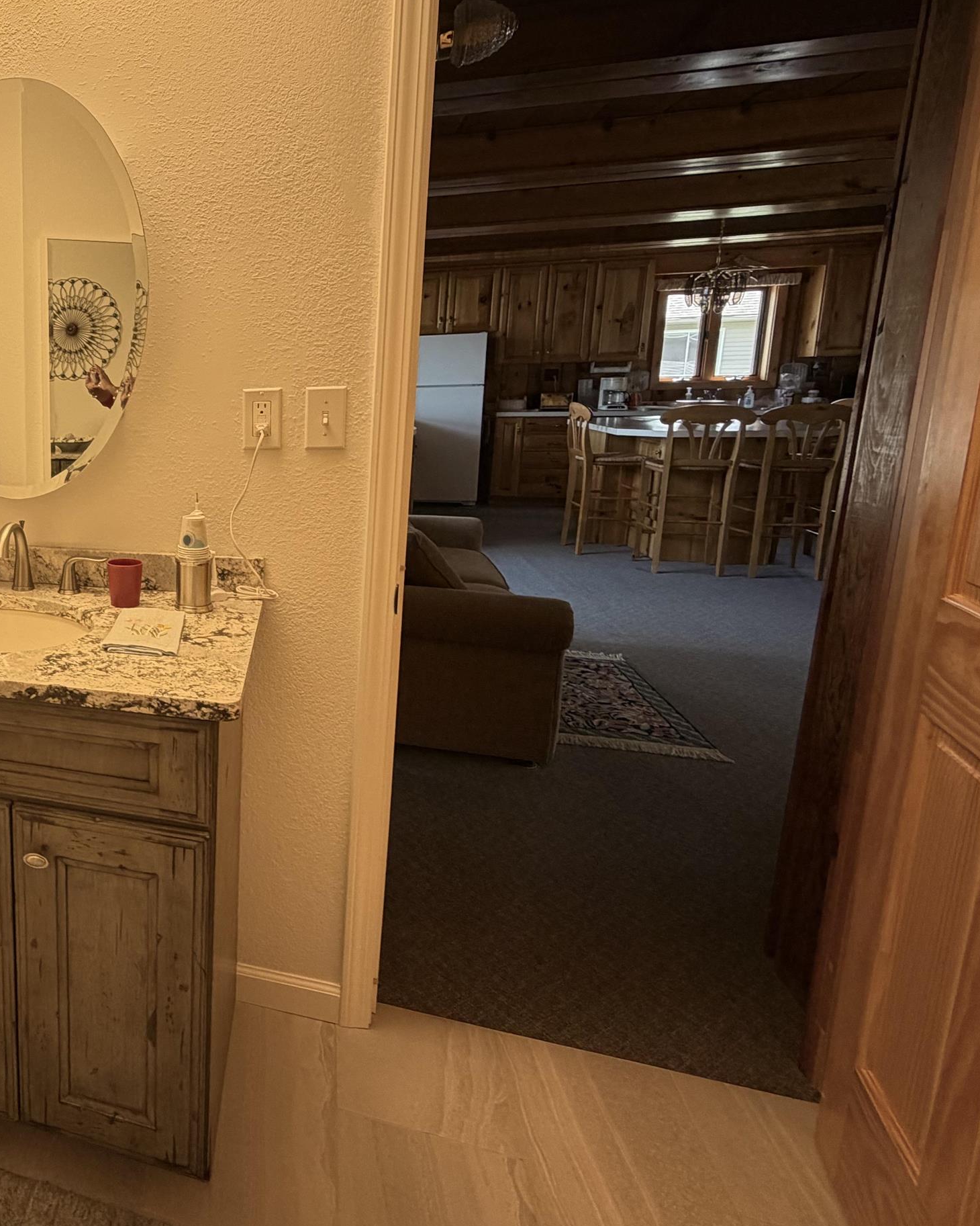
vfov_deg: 72.3
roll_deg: +1.1
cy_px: 531
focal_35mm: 23
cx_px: 18
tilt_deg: -9.1
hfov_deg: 50.3
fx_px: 834
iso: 200
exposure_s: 1/60
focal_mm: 2.22
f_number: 2.2
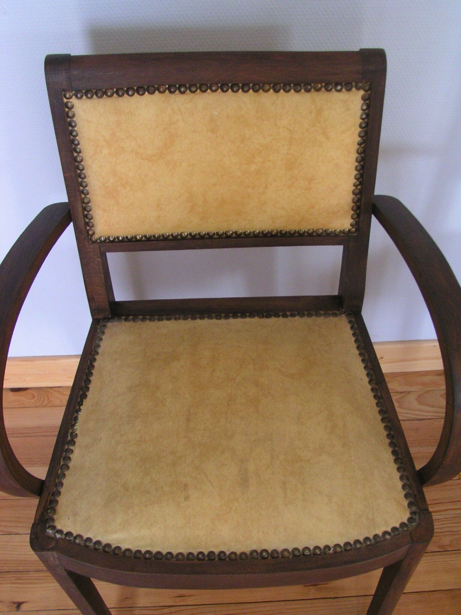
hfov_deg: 37.7
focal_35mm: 38
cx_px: 230
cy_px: 308
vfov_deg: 49.0
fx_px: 675
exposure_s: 1/30
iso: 200
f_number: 5.6
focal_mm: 5.8
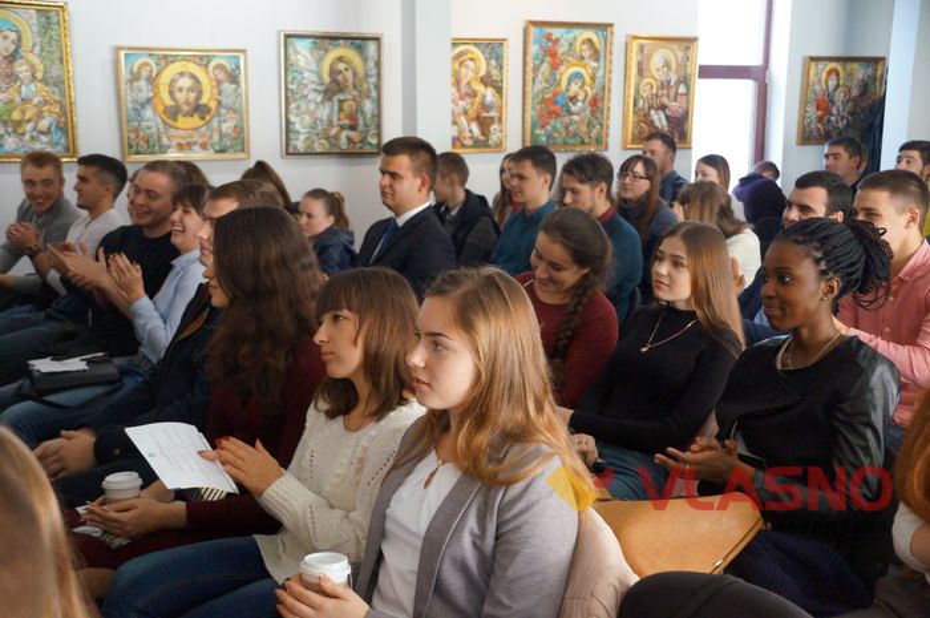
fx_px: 1084
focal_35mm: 42
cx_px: 465
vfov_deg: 31.8
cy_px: 309
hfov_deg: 46.4
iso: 2000
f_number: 4
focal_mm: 28
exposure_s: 1/160
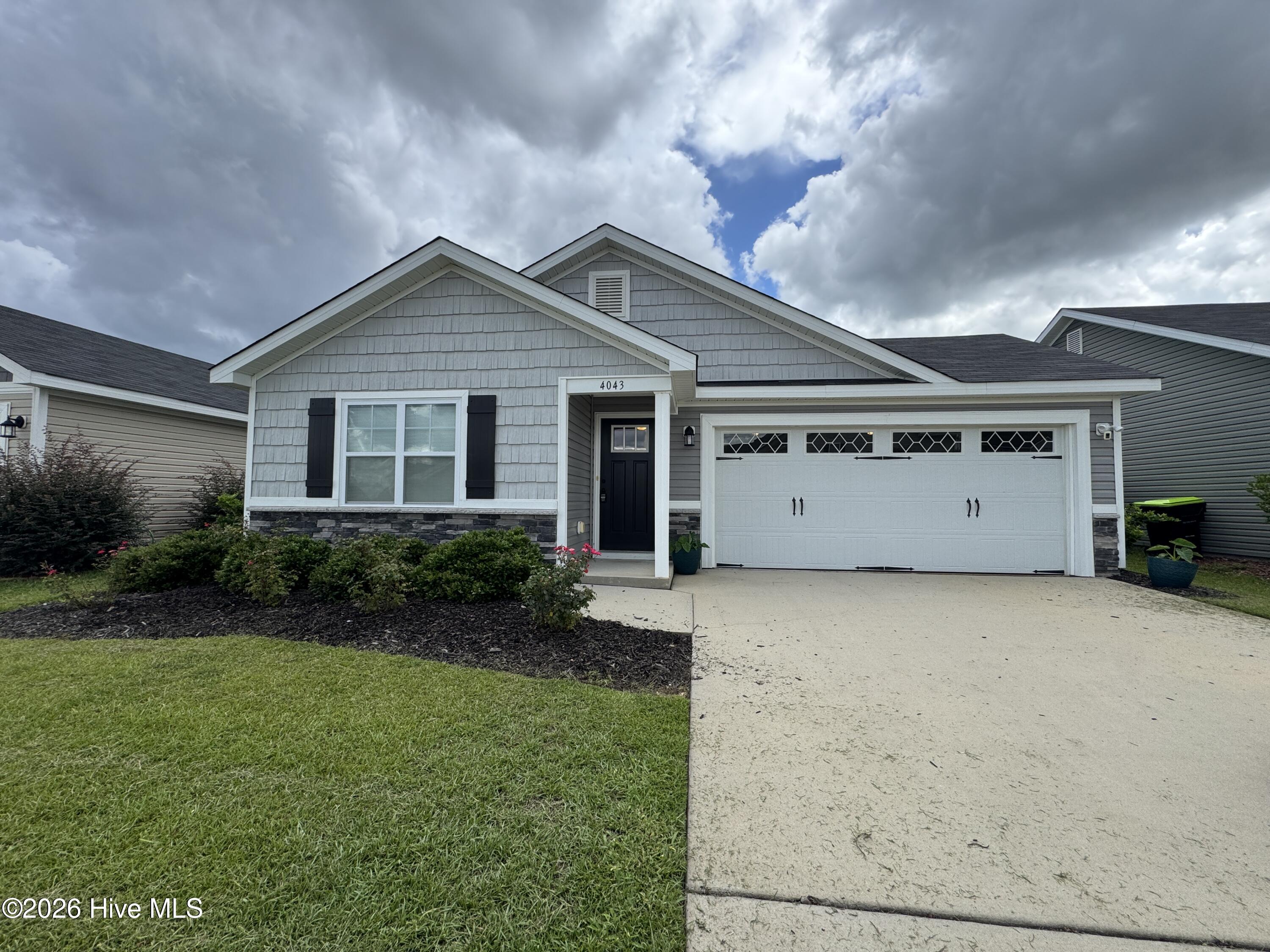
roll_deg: -0.6
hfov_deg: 102.1
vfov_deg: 85.7
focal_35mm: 14
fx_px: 514
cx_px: 635
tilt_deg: +2.0
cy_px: 476
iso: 50
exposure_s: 1/804
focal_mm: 2.22
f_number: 2.2
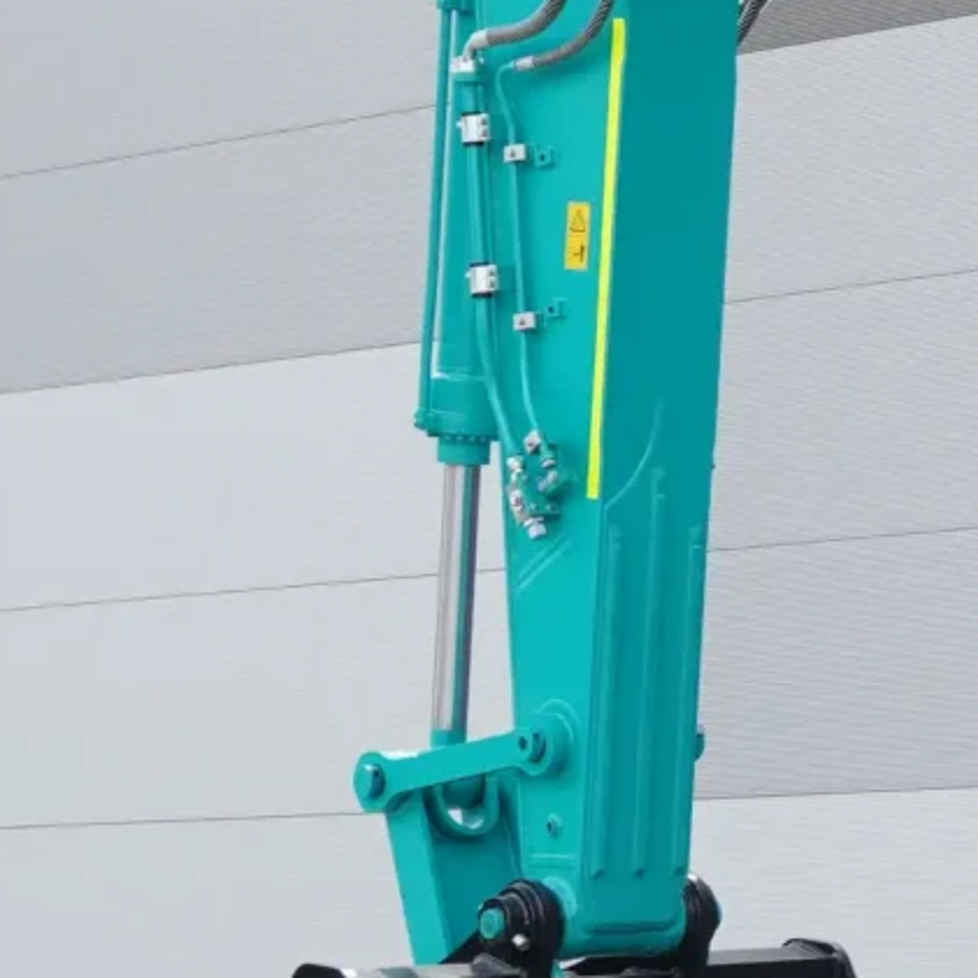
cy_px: 583
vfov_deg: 9.4
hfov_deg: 8.5
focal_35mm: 186
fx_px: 5945
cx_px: 2425
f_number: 3.5
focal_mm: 24
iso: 100
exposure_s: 1/100
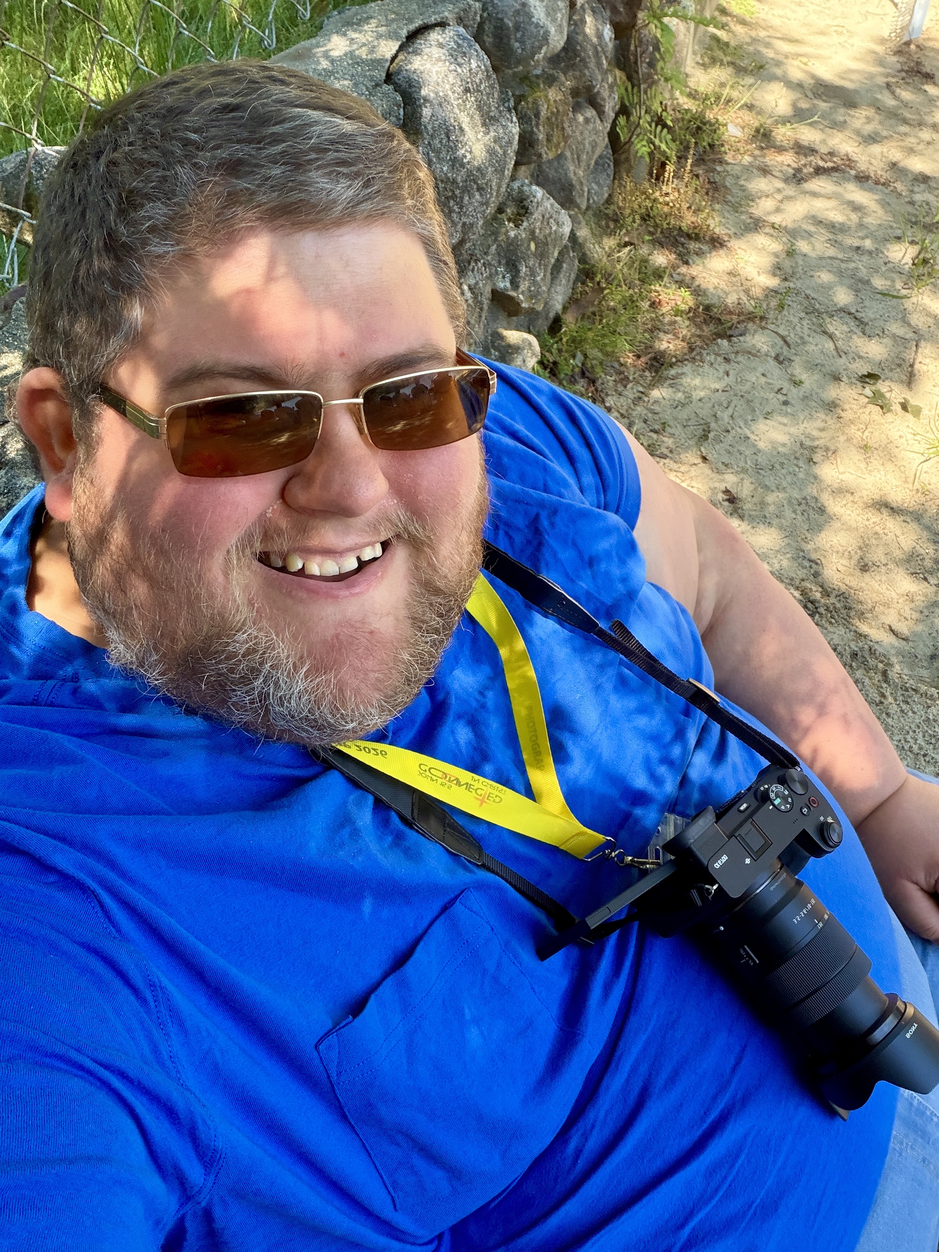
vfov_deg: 60.0
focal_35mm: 30
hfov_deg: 46.8
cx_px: 470
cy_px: 626
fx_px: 1085
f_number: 1.9
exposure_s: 1/184
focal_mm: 2.71
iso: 80
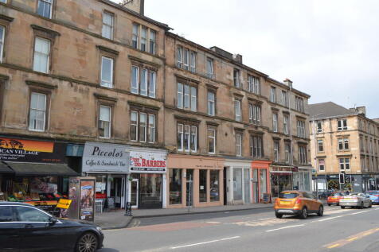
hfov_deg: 57.2
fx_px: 347
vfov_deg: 39.9
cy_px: 126
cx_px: 190
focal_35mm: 33
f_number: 8
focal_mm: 22
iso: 100
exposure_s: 1/200
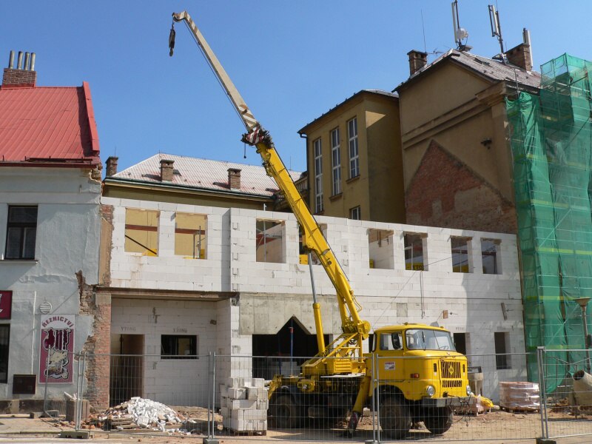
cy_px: 222
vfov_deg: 39.7
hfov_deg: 51.4
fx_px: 616
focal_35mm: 36
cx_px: 296
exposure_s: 1/500
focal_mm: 6
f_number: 5.2
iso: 80
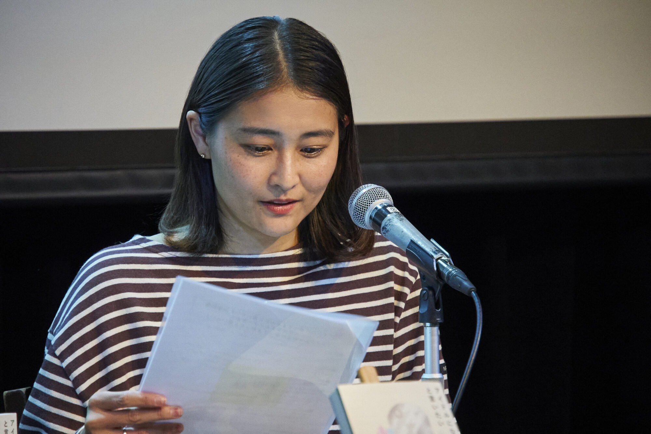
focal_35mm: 294
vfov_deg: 4.7
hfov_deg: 7.0
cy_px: 217
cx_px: 326
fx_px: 5318
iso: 6400
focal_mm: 196
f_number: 6.3
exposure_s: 1/125
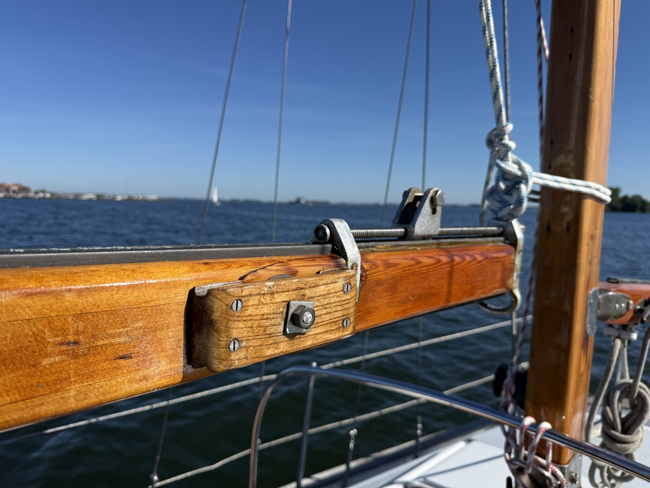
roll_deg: -1.4
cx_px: 325
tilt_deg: -4.1
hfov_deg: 71.6
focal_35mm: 24
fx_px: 451
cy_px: 244
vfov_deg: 56.8
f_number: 1.78
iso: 80
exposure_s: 1/6173
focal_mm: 6.76
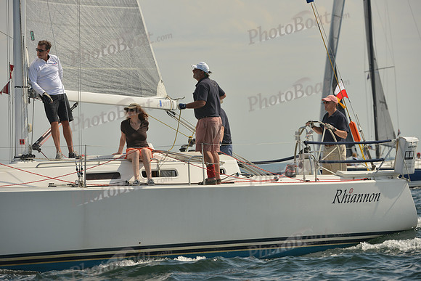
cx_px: 210
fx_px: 2924
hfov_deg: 8.2
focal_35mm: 250
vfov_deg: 5.5
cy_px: 140
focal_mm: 250
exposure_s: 1/1250
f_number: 7.1
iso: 320
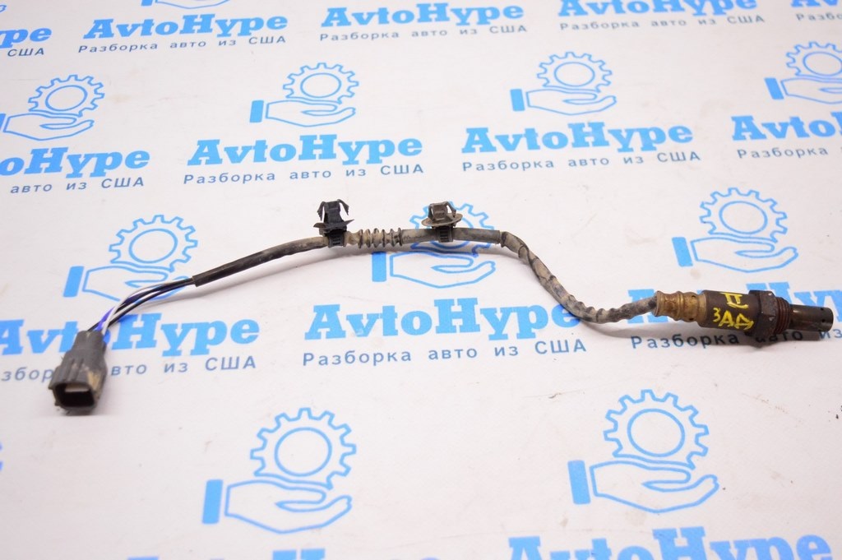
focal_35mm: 44
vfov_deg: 30.8
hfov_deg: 45.0
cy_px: 280
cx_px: 421
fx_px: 1017
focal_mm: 29
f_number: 4.2
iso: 3200
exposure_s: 1/320
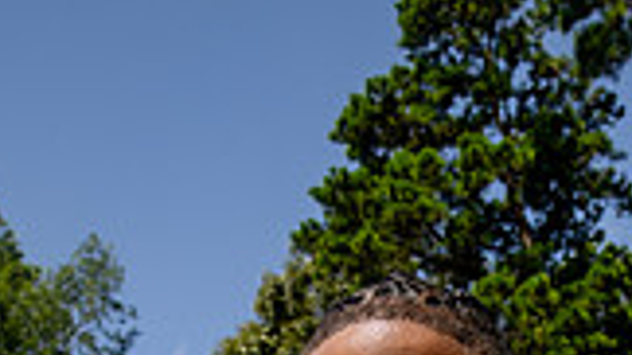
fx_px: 1173
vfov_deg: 13.4
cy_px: 815
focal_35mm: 70
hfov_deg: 29.7
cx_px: 472
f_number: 7.1
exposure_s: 1/500
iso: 100
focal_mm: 24
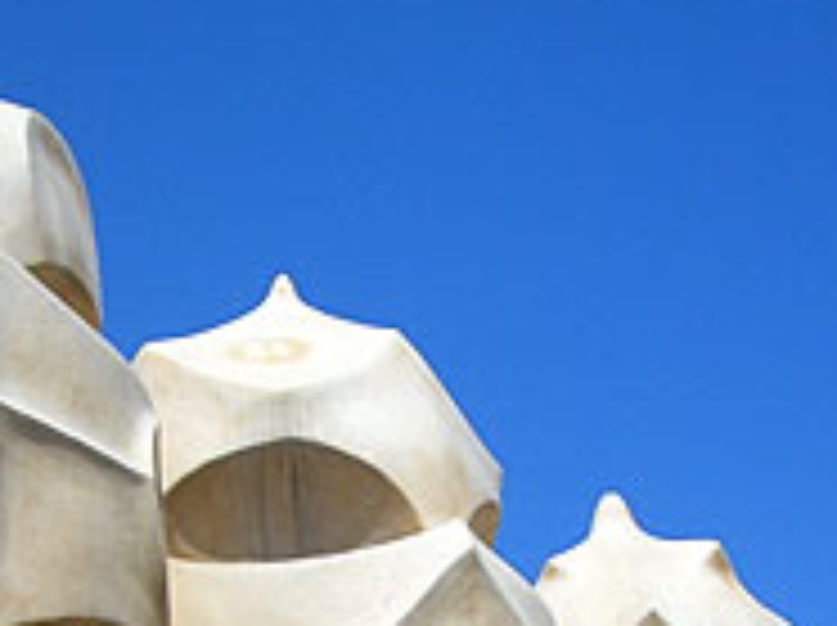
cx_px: 436
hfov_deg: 21.3
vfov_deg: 15.6
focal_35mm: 92
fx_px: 2222
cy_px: 694
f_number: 4.3
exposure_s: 1/1600
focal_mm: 6.2
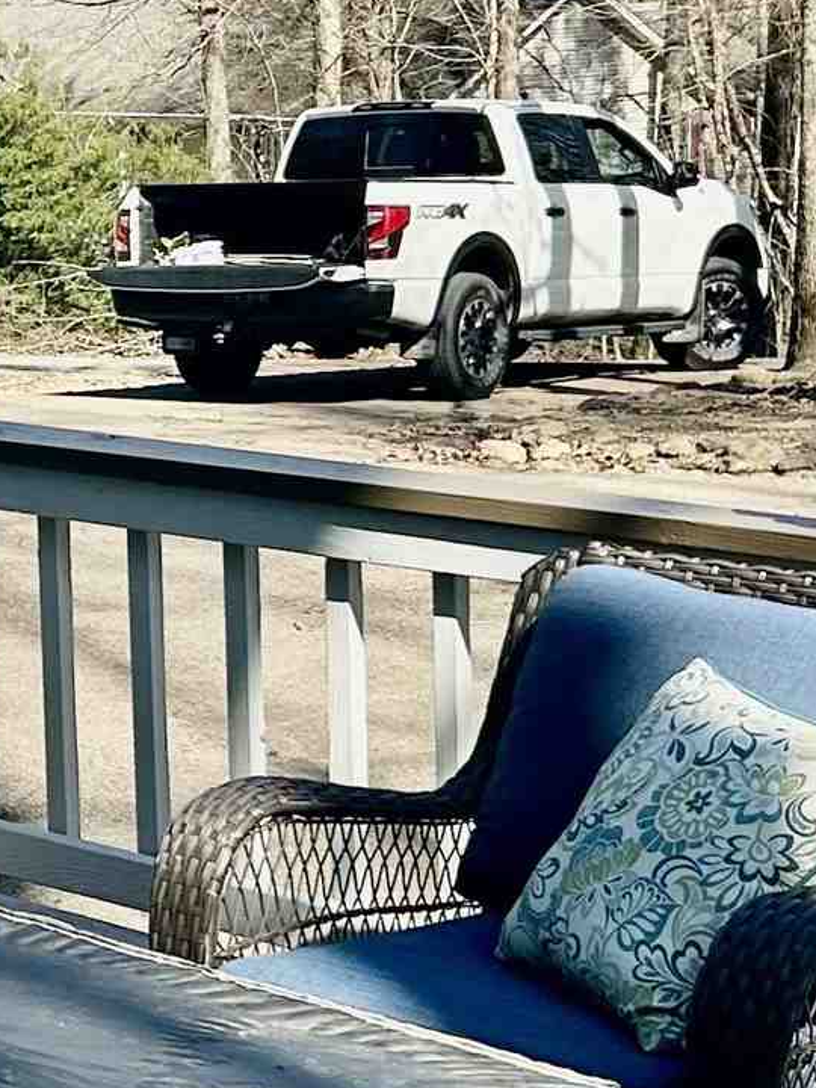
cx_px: -743
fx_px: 3489
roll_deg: +1.5
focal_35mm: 111
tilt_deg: -6.1
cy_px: 352
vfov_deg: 17.7
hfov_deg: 12.1
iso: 50
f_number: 1.5
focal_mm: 5.7
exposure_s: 1/3257
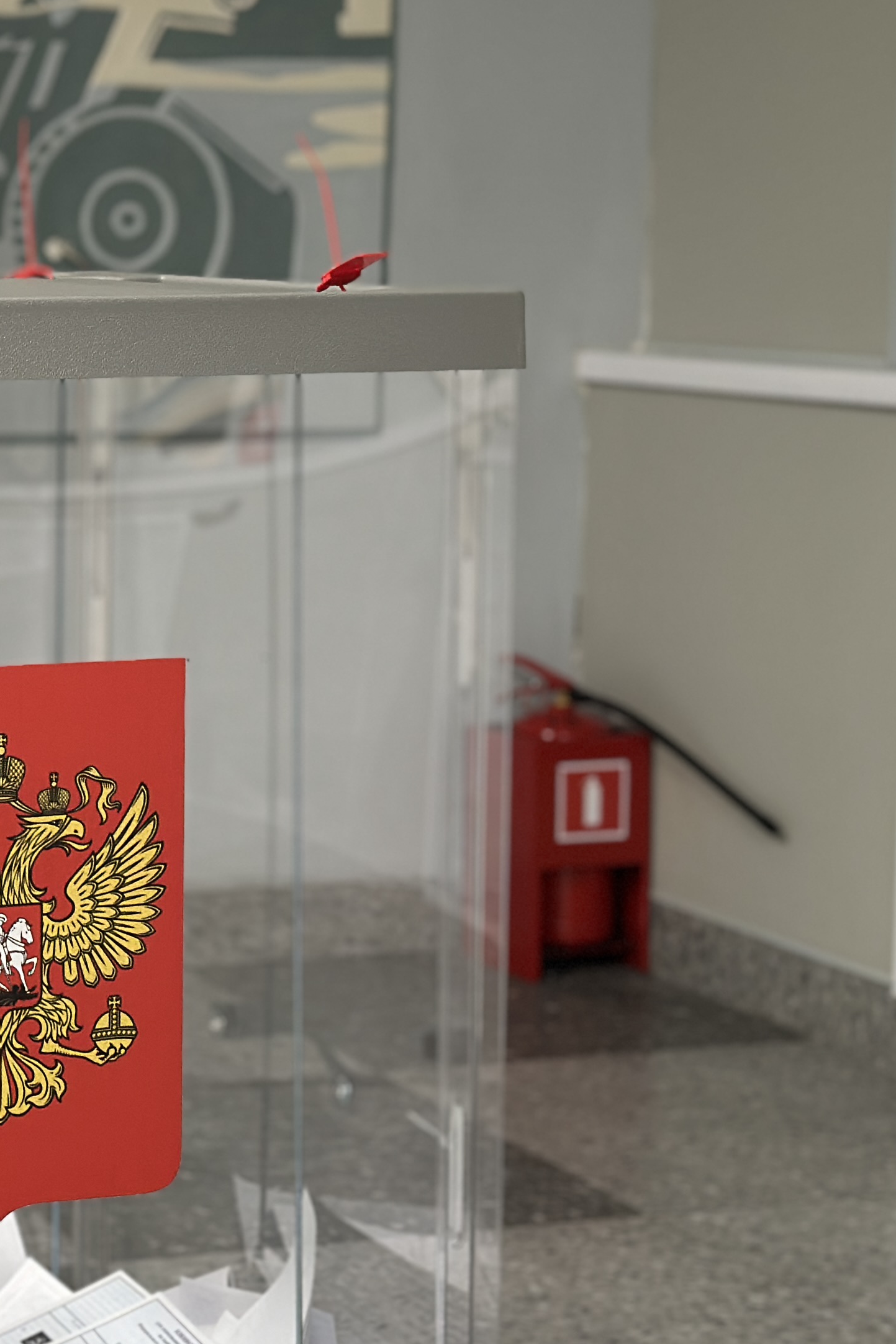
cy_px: 589
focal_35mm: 93
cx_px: -291
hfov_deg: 14.1
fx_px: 3471
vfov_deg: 21.9
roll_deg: -0.9
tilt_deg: -6.9
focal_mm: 6.86
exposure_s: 1/50
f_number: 1.78
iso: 160
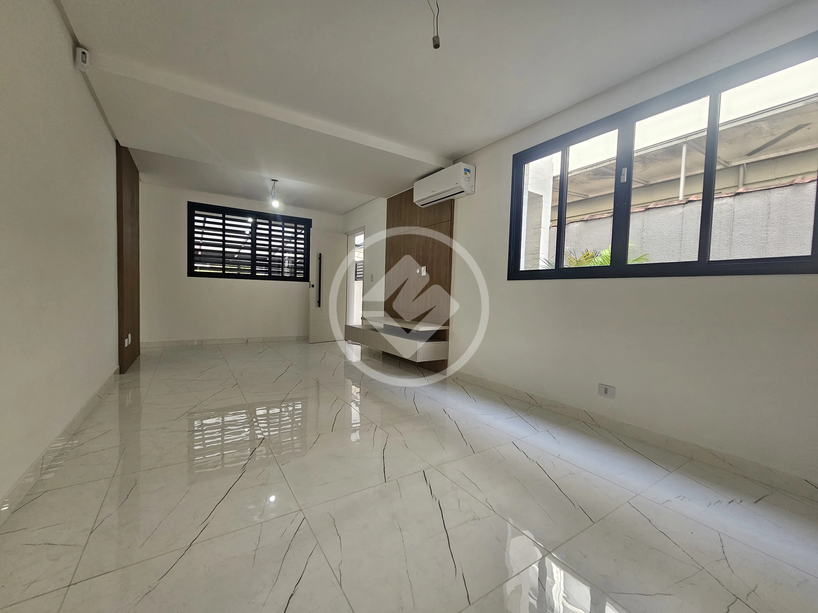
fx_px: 307
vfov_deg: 89.9
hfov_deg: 106.2
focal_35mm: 13
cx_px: 409
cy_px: 306
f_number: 2.2
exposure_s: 1/60
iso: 100
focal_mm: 2.2
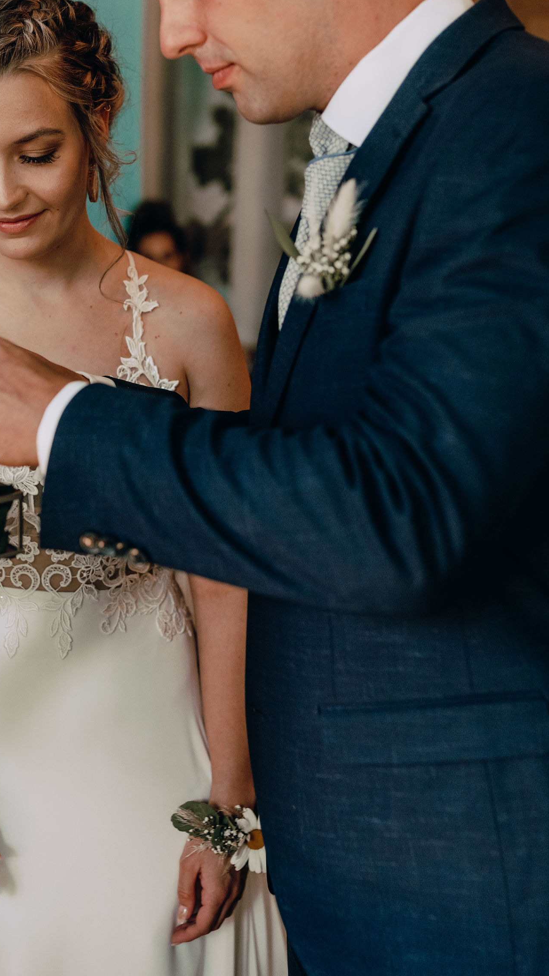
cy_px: 431
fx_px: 1501
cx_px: 111
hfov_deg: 20.5
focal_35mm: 58
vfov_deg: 36.0
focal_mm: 35
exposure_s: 1/400
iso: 1250
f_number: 2
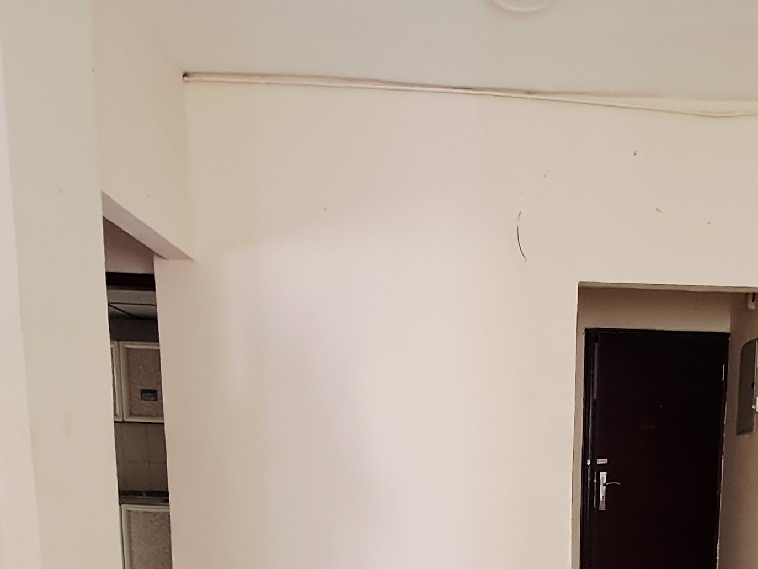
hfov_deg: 47.3
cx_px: 558
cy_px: 625
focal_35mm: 38
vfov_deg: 33.1
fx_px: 832
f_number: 2.2
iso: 125
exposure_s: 1/40
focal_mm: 1.64
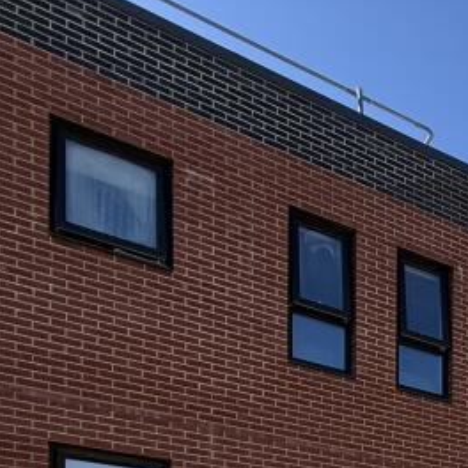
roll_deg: +0.1
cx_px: 732
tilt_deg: +0.3
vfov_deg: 26.8
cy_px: 675
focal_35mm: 48
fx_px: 734
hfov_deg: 25.1
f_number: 2.2
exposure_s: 1/1901
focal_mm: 2.22
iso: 50
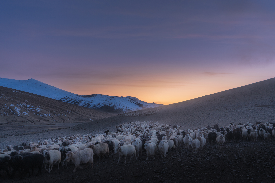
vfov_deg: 37.9
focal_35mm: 35
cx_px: 138
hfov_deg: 54.4
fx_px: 267
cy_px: 92
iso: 500
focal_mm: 35
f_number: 2.8
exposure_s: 1/40
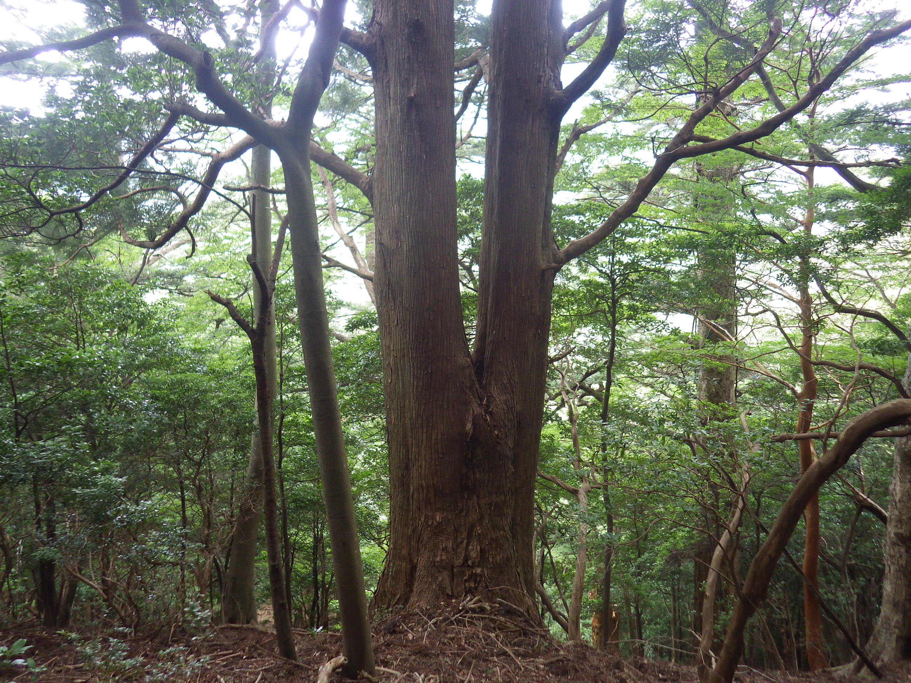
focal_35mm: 25
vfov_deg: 54.9
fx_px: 658
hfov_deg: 69.4
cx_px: 456
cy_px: 342
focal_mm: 4.5
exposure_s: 1/45
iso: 200
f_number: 2
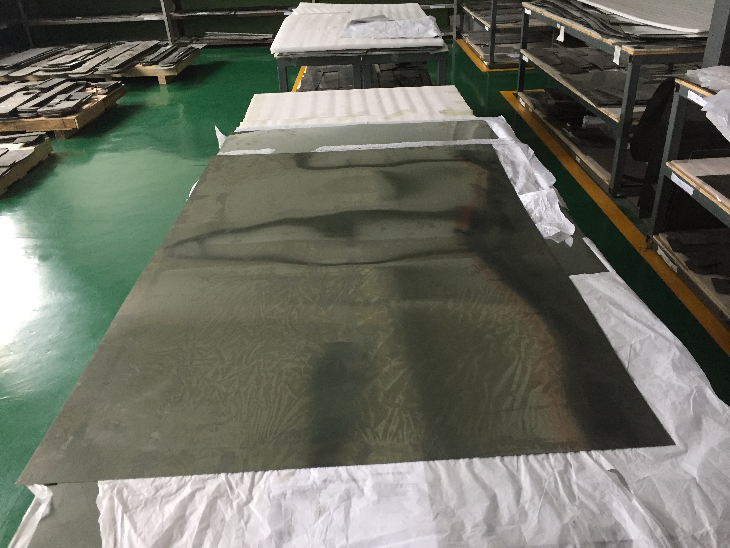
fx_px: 612
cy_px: 274
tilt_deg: -28.6
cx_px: 365
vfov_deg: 48.2
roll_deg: +2.6
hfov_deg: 61.7
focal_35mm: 29
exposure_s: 1/33
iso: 200
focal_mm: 4.15
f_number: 2.2
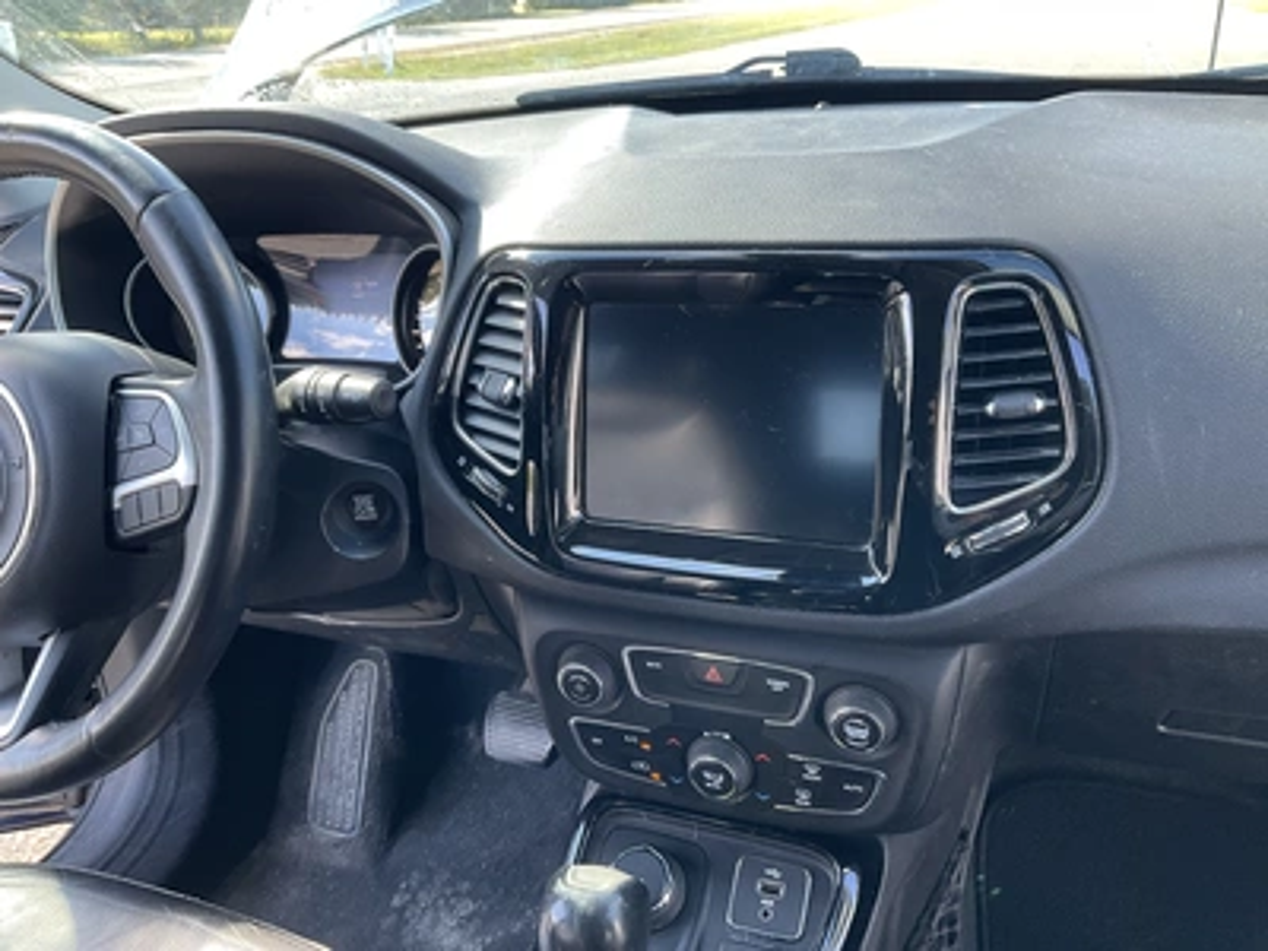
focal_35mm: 29
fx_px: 1062
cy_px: 476
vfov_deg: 48.2
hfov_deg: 61.7
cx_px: 634
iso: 64
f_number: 1.8
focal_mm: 3
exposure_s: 1/110
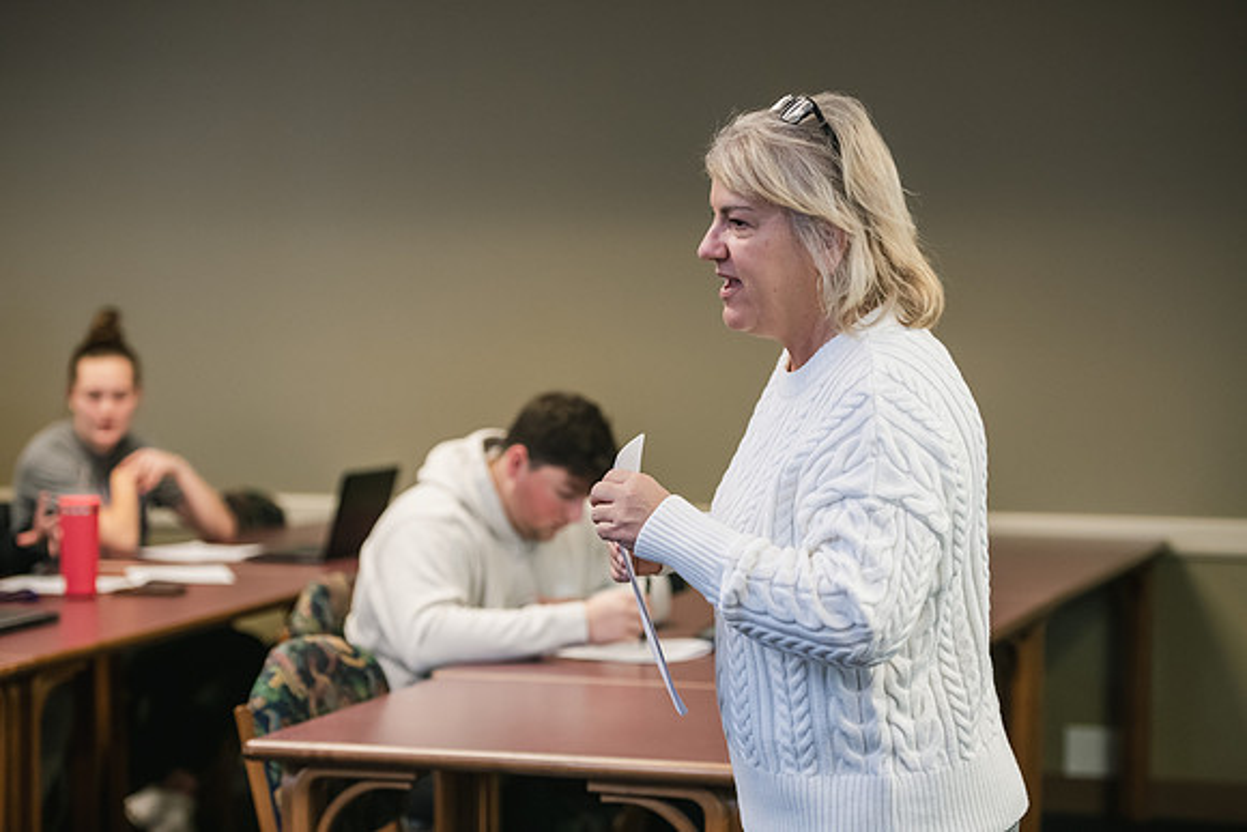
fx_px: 3118
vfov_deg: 15.2
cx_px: 624
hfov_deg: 22.6
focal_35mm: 90
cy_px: 416
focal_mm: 90
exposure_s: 1/200
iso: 1600
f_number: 3.2
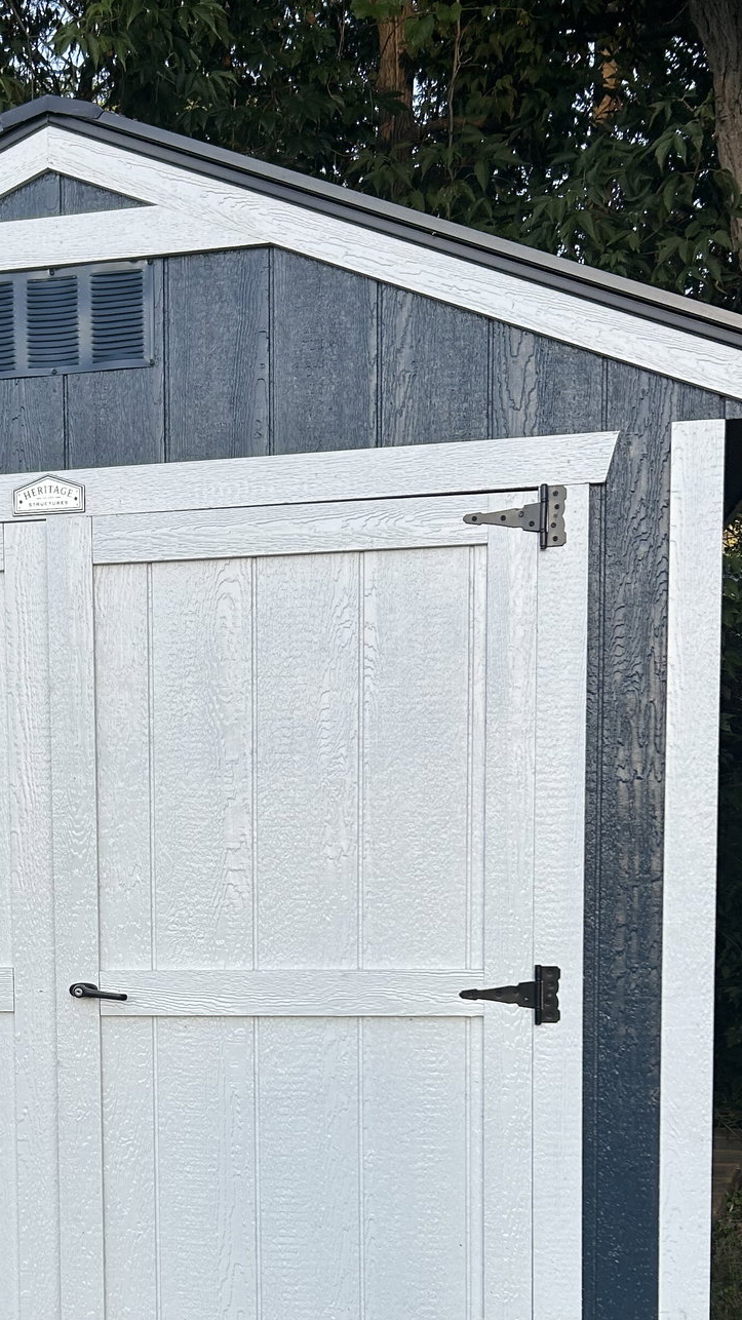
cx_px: 102
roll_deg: +1.7
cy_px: 1013
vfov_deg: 42.2
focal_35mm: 47
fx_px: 1645
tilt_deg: -6.9
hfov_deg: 24.8
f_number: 1.5
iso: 50
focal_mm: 5.7
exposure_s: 1/646
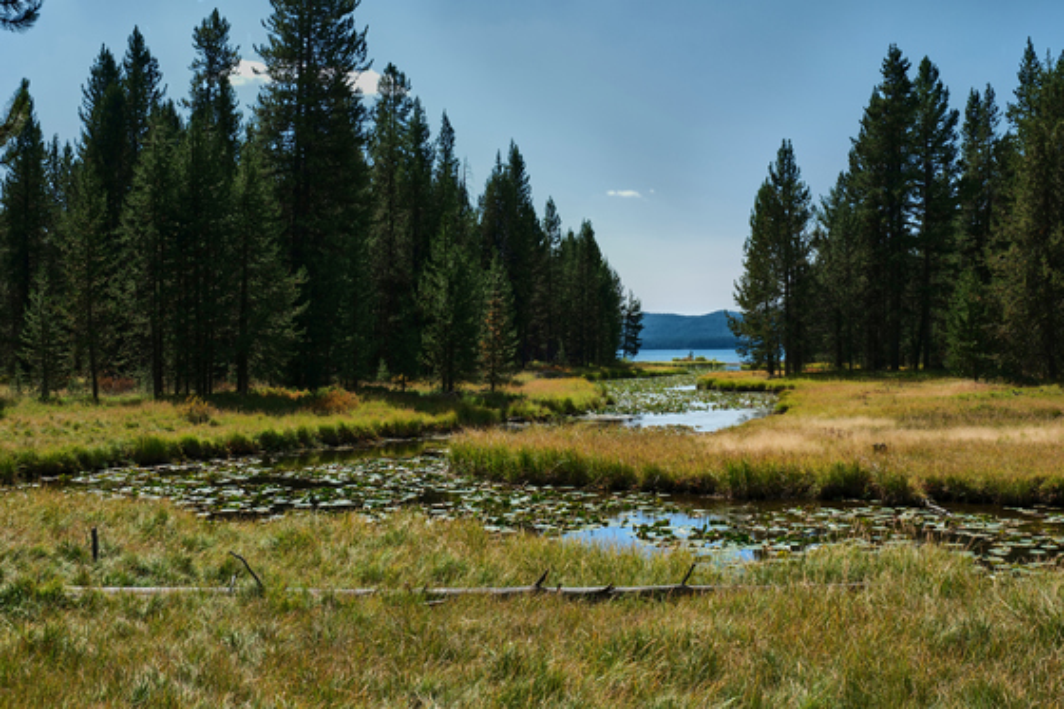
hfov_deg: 46.4
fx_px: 1241
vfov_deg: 31.9
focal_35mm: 42
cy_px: 354
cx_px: 532
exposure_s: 1/60
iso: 80
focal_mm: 27.7
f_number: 13
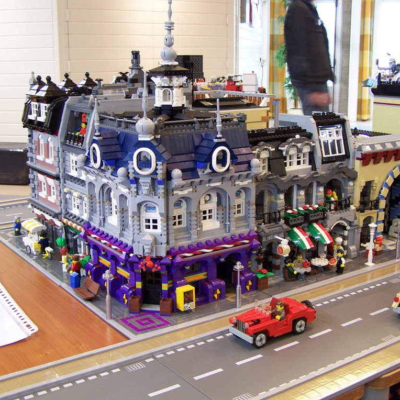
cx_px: 213
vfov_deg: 37.6
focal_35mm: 45
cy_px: 200
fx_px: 588
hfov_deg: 37.5
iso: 80
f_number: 2.8
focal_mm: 6.3
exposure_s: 1/3
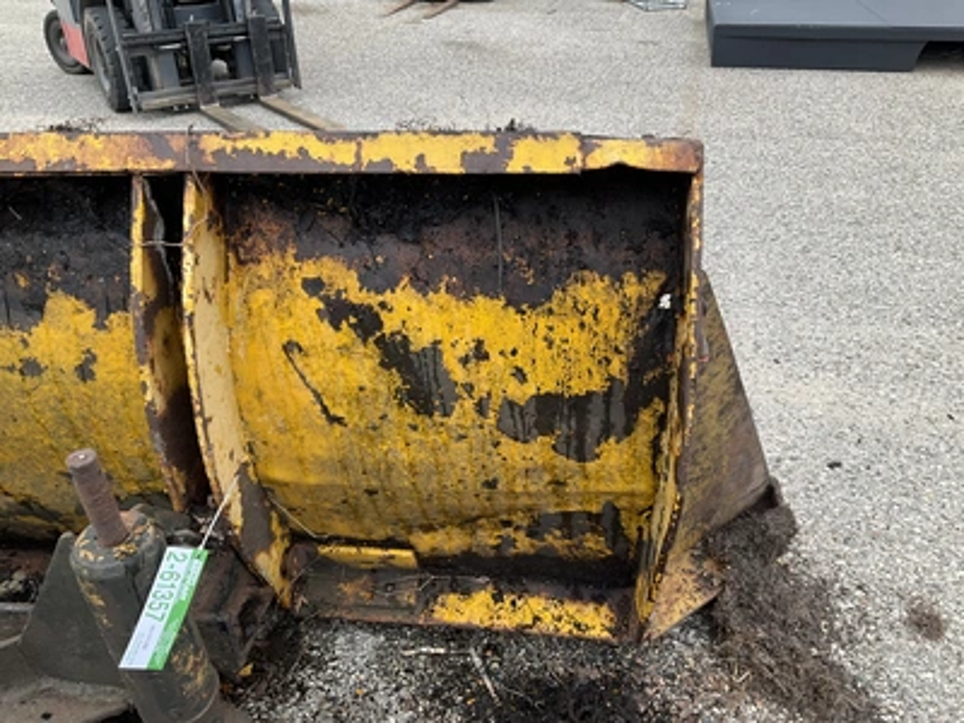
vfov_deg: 48.2
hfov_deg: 61.7
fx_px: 808
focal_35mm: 29
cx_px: 482
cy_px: 362
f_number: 1.8
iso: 20
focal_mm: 3
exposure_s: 1/147
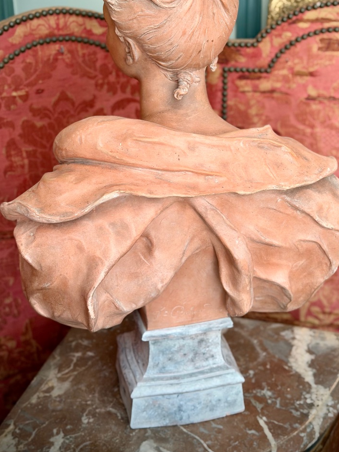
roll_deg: -0.2
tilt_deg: -21.2
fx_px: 797
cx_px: 181
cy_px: 169
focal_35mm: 61
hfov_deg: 24.0
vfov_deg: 31.5
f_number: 1.78
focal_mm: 6.76
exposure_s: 1/54
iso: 250
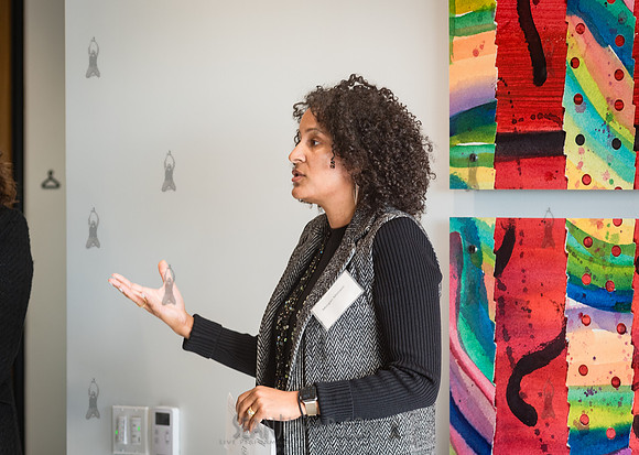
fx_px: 2771
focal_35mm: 153
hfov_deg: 13.2
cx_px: 314
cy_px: 228
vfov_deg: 9.4
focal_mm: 135
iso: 500
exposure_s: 1/80
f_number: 4.5
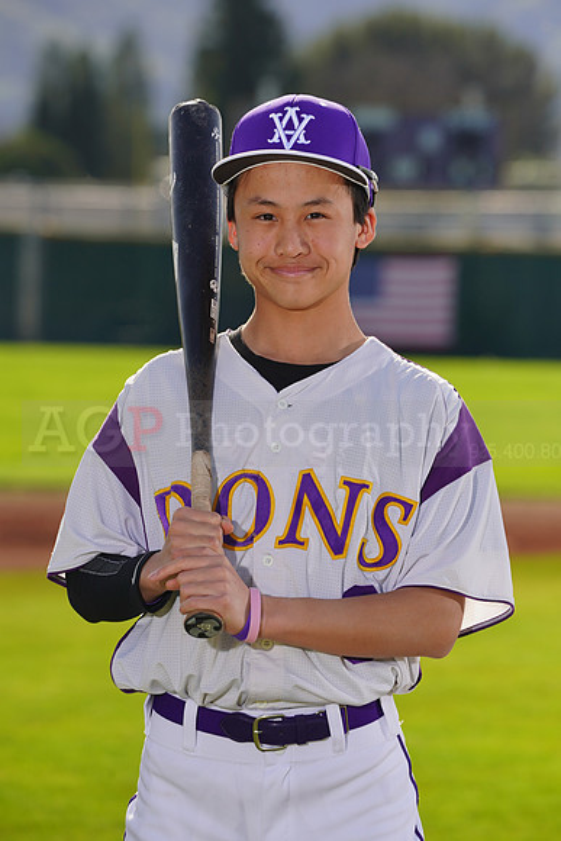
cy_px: 420
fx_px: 6517
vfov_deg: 7.4
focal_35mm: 279
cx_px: 280
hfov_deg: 4.9
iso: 100
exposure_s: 1/250
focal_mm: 279
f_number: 9
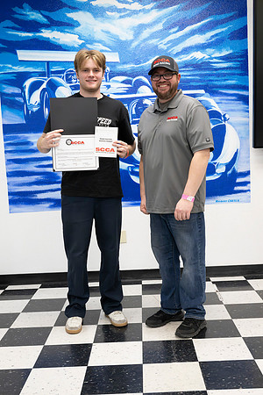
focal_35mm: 41
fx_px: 449
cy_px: 198
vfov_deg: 47.4
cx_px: 132
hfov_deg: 32.6
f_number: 7.1
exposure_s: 1/250
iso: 11400
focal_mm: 41
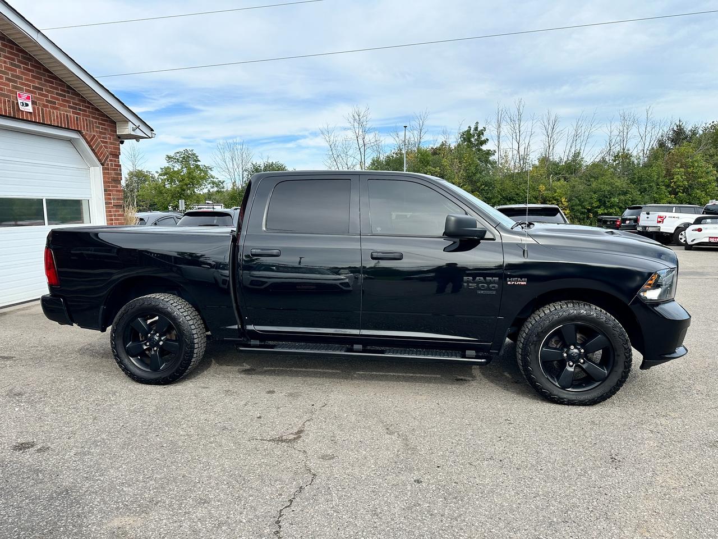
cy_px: 270
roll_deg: +1.9
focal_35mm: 24
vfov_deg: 56.8
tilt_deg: -6.2
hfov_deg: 71.6
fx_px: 498
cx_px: 359
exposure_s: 1/2882
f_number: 1.78
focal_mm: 6.86
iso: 80
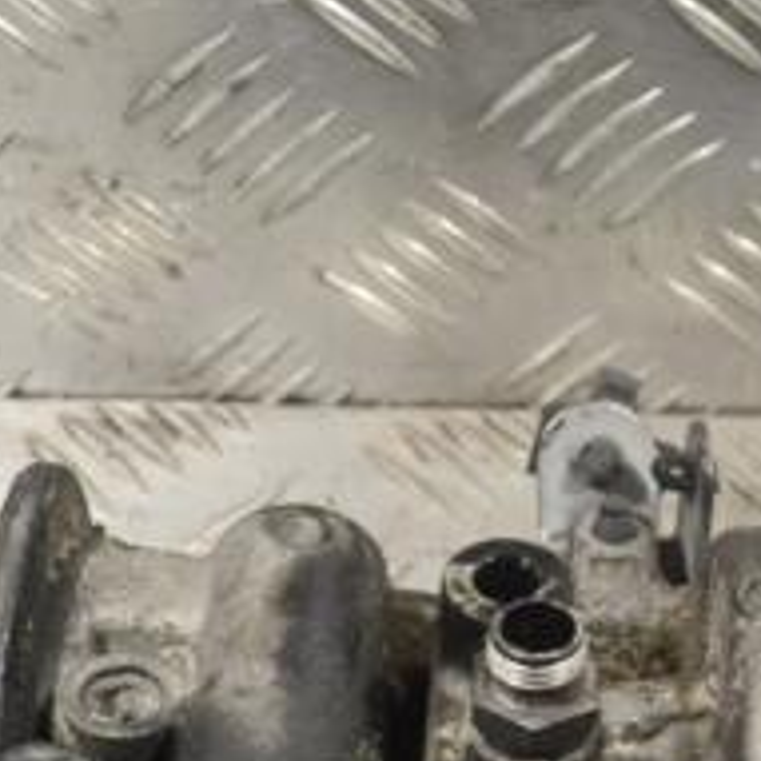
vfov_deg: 13.5
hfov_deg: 13.5
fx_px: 3184
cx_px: 717
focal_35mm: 128
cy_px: 717
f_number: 8
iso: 3200
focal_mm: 32
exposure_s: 1/250
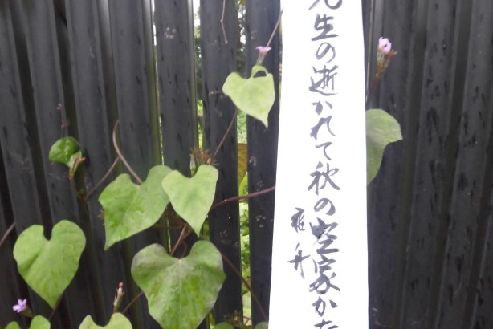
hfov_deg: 69.4
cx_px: 245
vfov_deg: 49.6
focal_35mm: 26
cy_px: 166
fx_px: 356
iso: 250
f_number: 3.1
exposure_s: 1/40
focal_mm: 4.3
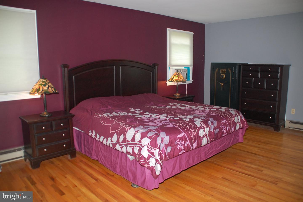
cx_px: 152
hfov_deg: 67.4
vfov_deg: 47.8
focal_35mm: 27
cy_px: 101
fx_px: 227
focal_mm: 18
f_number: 4
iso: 400
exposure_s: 1/60
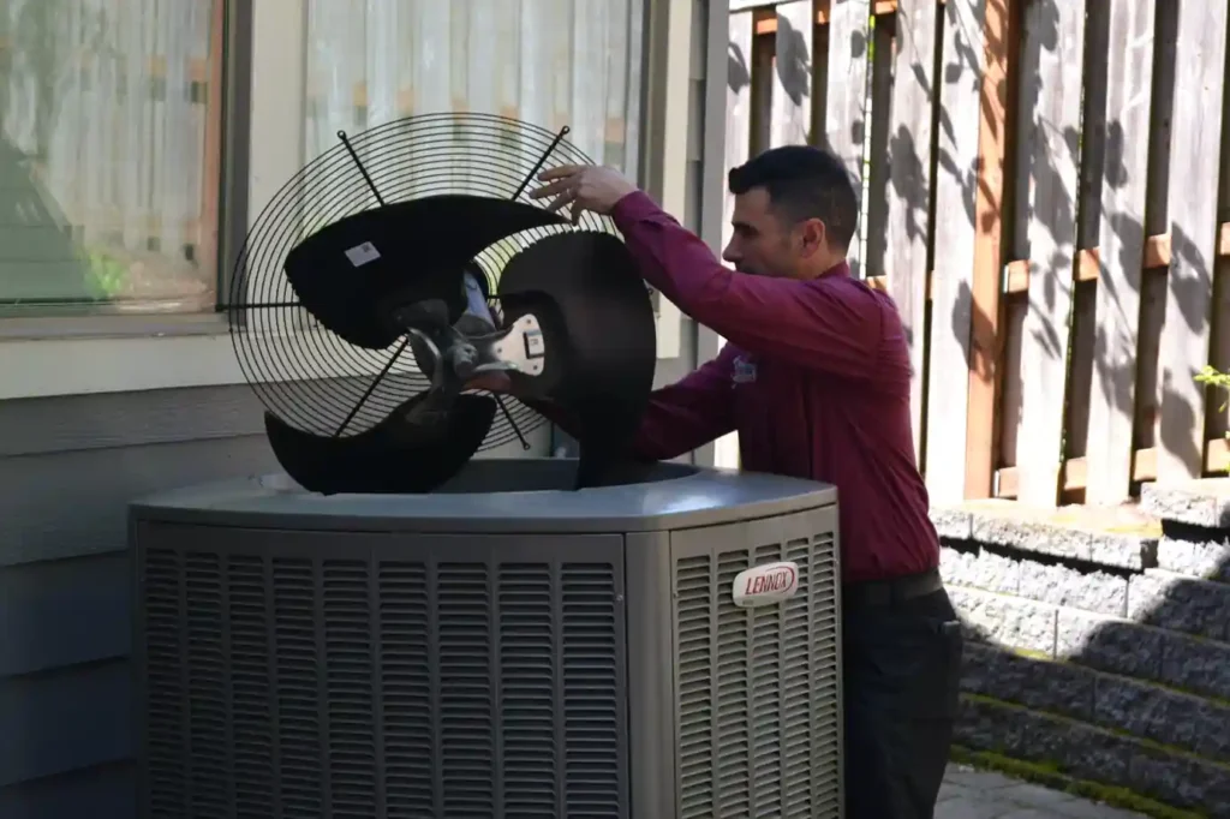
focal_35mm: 72
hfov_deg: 28.1
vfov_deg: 18.9
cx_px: 615
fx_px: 2459
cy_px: 410
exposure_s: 1/125
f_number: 5.6
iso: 360
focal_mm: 48
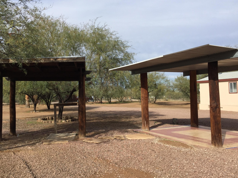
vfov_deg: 41.8
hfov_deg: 53.7
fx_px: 234
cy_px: 84
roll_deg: -0.5
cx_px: 100
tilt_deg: +3.2
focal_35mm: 34
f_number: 2.2
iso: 32
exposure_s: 1/2326
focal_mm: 4.15
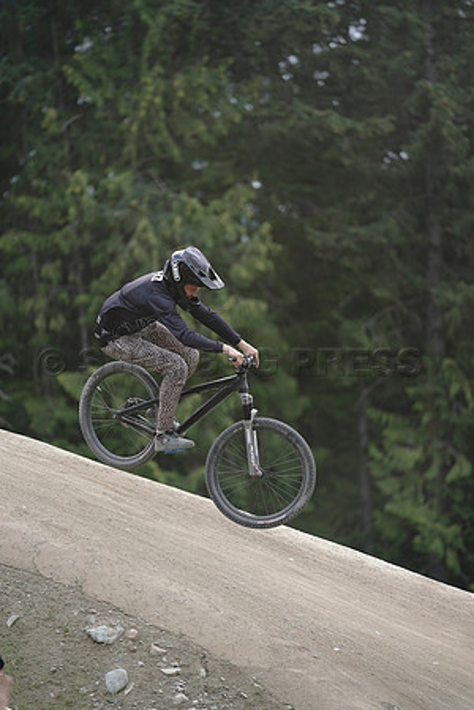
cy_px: 355
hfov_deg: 6.9
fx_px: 3950
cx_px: 237
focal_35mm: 200
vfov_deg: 10.3
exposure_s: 1/1600
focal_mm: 200
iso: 500
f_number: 3.2
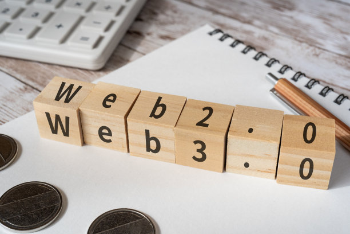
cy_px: 117
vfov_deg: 27.0
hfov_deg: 39.6
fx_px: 486
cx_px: 175
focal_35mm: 50
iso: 1000
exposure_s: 1/80
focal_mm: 50
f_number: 11
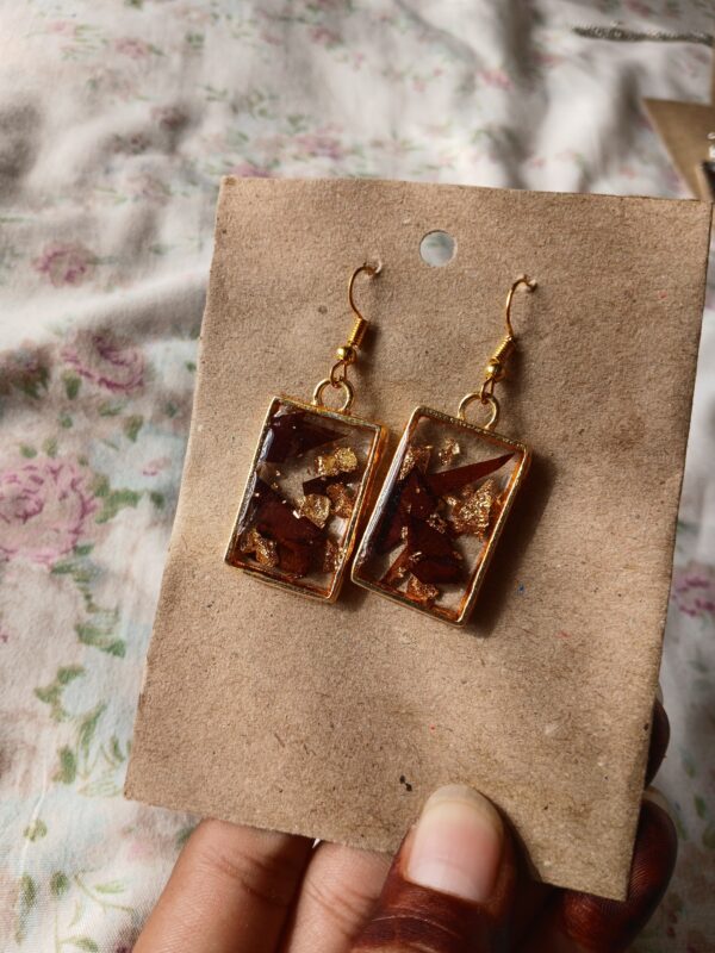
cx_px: 358
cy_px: 476
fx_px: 716
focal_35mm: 26
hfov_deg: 53.1
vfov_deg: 67.3
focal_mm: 3.98
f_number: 1.8
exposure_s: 1/100
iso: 20
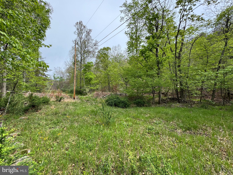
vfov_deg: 85.7
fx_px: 94
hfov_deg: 102.1
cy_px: 88
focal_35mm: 14
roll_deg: +0.5
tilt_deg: +2.4
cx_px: 116
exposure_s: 1/610
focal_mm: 2.22
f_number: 2.2
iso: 40
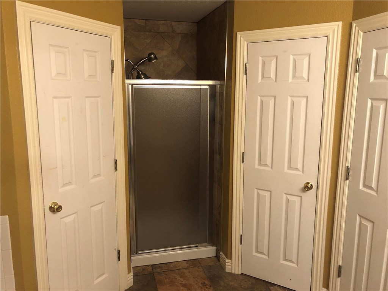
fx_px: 314
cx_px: 194
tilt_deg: -8.9
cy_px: 146
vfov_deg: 49.7
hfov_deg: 63.4
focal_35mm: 28
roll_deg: -0.9
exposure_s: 1/15
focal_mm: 3.99
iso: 80
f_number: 1.8
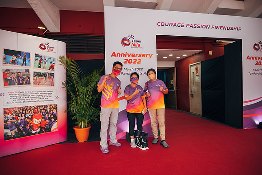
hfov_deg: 81.7
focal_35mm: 21
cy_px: 88
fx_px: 151
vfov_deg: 60.0
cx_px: 131
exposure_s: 1/250
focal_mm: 10
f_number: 2.8
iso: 400
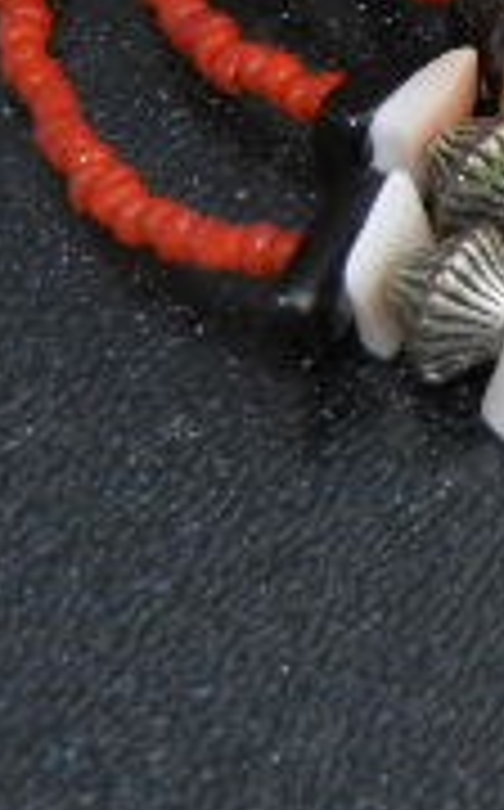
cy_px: -90
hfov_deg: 8.4
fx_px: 3241
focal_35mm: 147
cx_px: 1035
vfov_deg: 13.9
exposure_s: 1/30
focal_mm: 7.1
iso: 800
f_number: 7.4
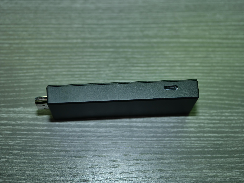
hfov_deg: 38.2
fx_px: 352
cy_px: 92
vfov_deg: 29.1
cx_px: 122
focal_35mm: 50
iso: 200
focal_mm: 25
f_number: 2.8
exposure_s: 1/60
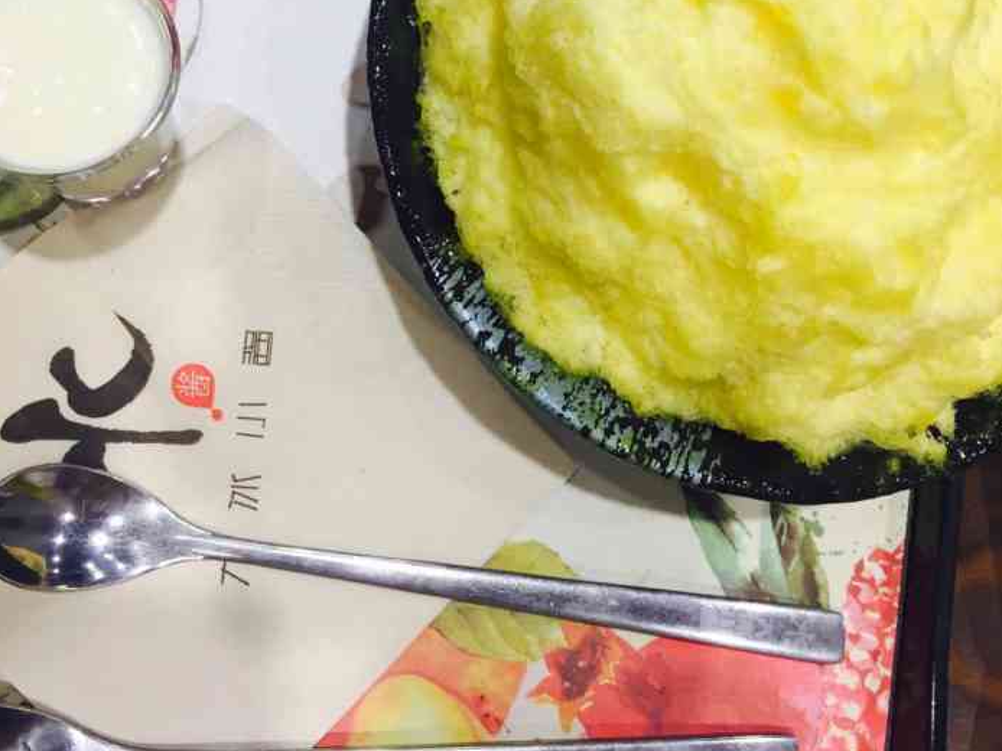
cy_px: 134
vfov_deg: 35.4
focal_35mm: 39
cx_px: 501
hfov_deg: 47.9
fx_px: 1129
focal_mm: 4.15
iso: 32
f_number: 2.2
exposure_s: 1/33
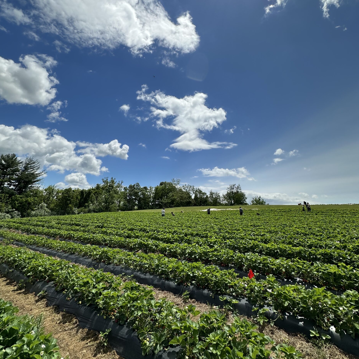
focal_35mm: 17
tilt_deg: +20.7
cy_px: 150
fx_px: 199
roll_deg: -5.9
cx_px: 175
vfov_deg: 83.3
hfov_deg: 83.9
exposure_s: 1/5051
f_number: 2.2
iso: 50
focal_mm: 2.22
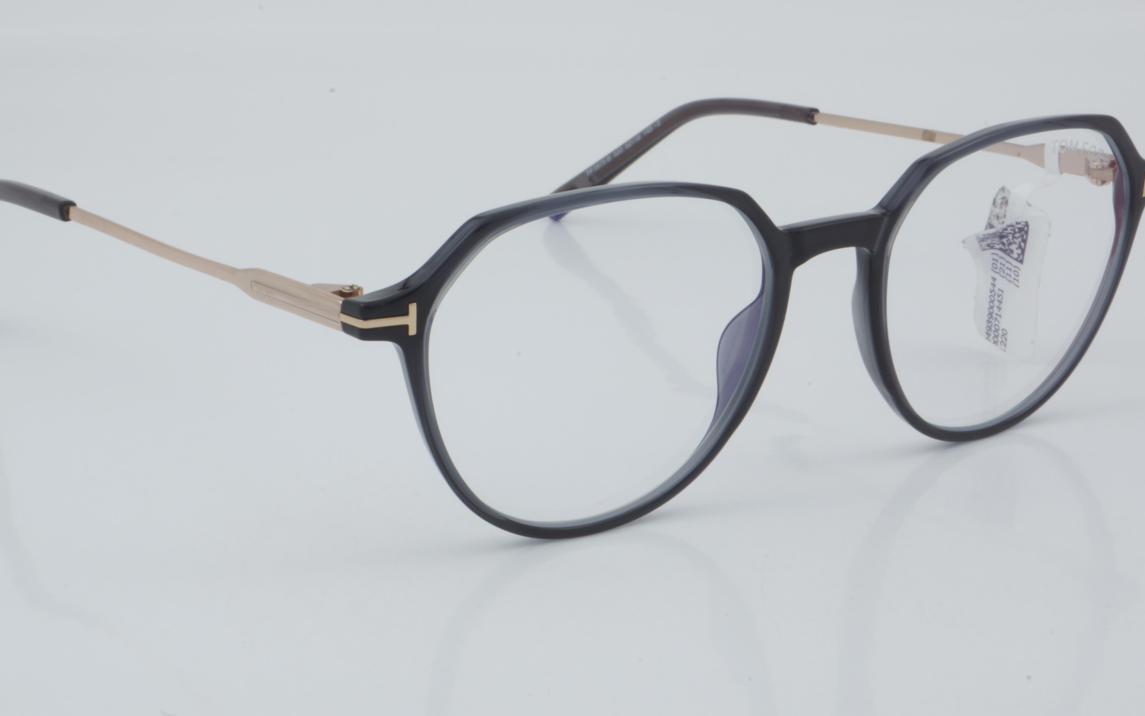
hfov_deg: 25.2
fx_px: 2559
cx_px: 558
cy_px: 321
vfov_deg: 15.9
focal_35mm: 82
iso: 100
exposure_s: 1/3
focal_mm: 50
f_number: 32
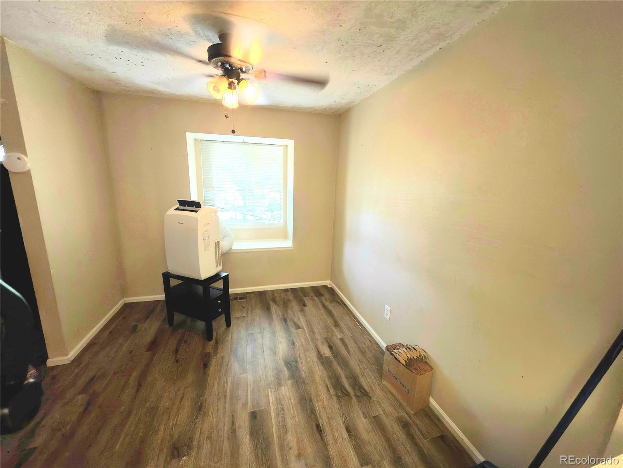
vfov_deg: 85.7
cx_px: 312
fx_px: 252
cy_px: 234
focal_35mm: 14
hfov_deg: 102.1
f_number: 2.2
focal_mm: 2.22
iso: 64
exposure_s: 1/30
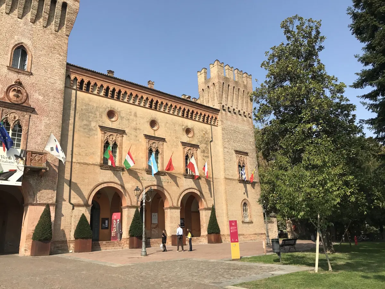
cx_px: 192
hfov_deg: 63.4
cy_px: 144
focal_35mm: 28
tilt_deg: +17.0
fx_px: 311
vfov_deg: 49.7
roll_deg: +3.0
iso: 20
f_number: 1.8
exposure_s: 1/2083
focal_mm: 3.99
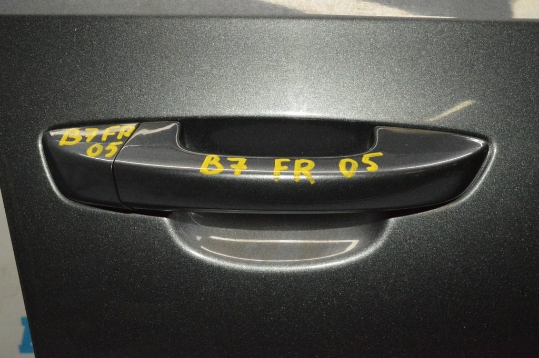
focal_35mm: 39
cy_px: 179
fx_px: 583
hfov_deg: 49.6
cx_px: 270
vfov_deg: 34.2
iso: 6400
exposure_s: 1/200
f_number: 16
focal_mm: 26
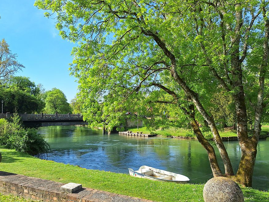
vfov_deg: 51.3
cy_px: 108
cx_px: 118
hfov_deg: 65.1
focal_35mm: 27
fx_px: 210
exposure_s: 1/1934
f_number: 1.8
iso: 40
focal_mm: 5.54
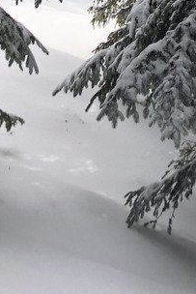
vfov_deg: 15.8
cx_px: 36
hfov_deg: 11.9
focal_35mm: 115
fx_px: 938
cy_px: -195
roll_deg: +5.3
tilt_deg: -2.9
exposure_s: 1/867
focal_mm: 4
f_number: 1.8
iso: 20
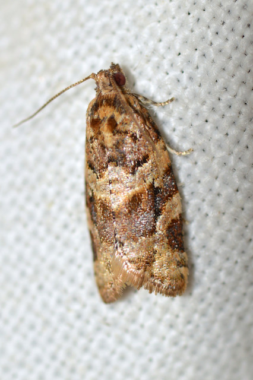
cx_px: 126
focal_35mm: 150
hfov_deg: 9.1
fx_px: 1583
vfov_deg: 13.7
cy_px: 190
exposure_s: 1/200
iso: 100
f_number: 18
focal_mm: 100
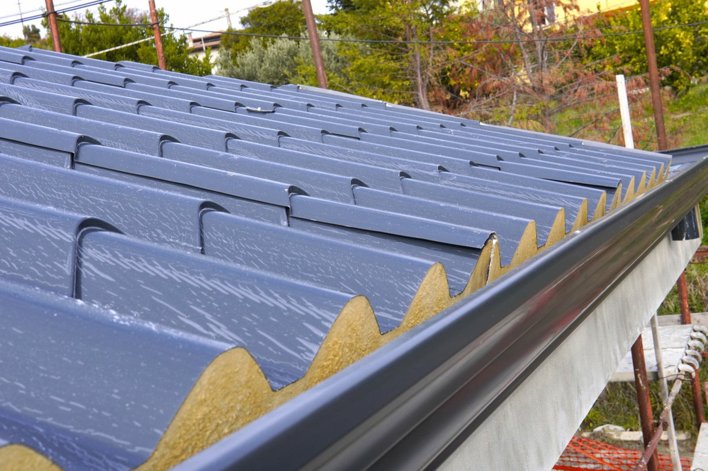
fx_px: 885
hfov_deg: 43.6
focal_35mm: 45
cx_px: 354
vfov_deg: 29.9
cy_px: 236
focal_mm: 30
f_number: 11
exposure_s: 1/80
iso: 100
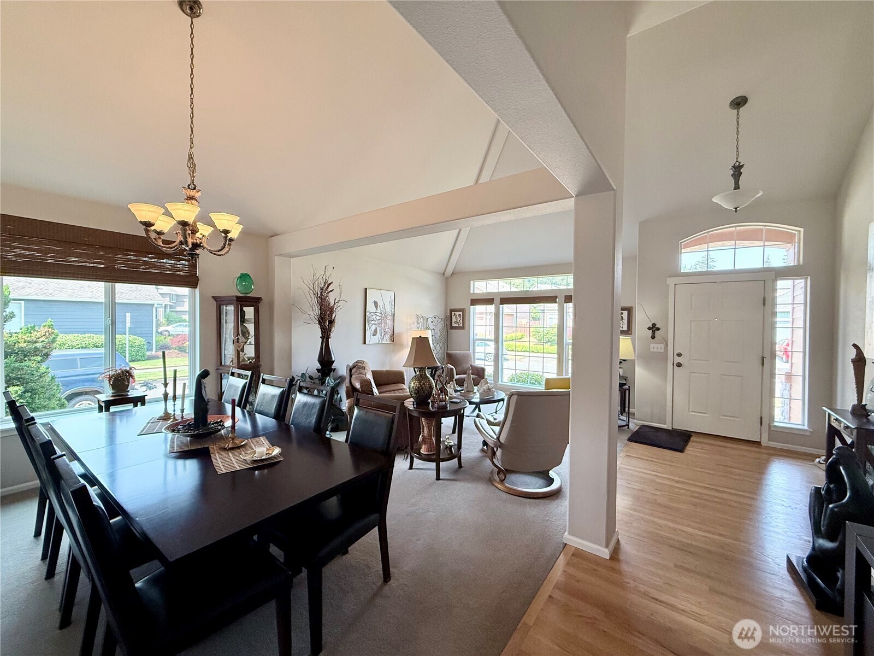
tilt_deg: -1.1
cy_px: 328
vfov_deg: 85.7
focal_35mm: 14
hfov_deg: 102.1
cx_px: 437
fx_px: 353
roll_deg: -0.6
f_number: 2.2
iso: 250
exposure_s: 1/120
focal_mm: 2.22
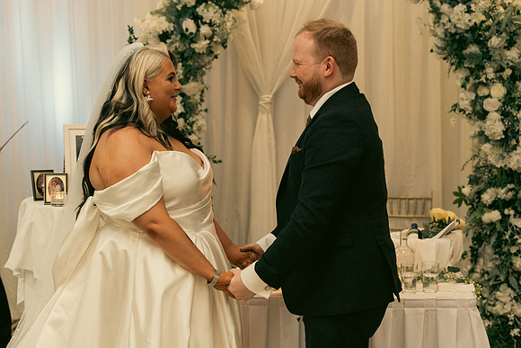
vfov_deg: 24.6
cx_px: 260
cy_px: 174
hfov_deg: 36.2
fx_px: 796
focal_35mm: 55
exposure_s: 1/160
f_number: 3.5
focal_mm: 55
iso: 2500
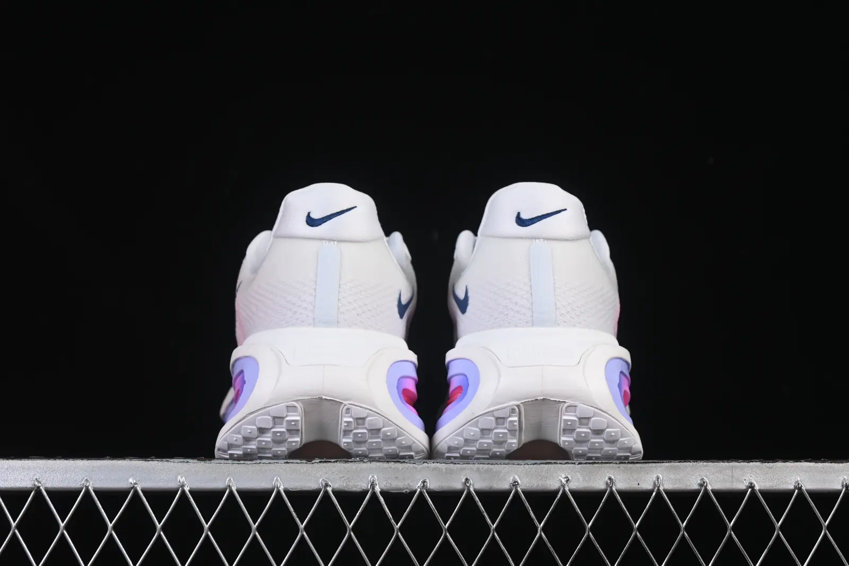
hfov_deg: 27.0
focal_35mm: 75
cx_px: 424
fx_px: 1769
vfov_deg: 18.2
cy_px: 283
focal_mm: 50
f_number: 8
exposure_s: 1/80
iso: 160
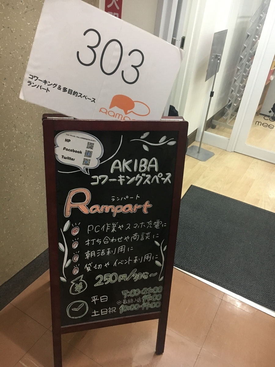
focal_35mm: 29
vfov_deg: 61.7
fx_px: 307
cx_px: 138
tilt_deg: -30.7
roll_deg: -7.0
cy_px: 184
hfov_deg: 48.2
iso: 160
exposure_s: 1/30
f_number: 2.2
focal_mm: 4.15
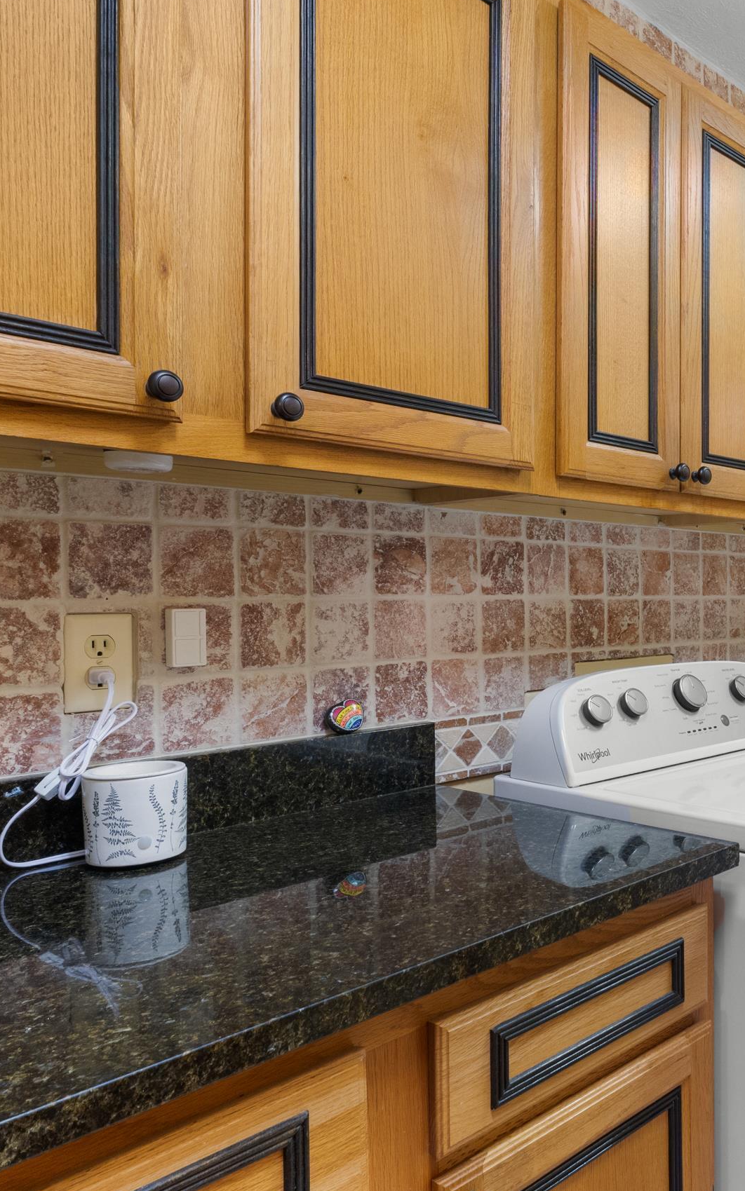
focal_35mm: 28
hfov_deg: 39.2
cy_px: 578
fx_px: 921
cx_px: 734
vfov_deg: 65.8
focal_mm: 10.5
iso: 500
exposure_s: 1/1.25
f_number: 7.1
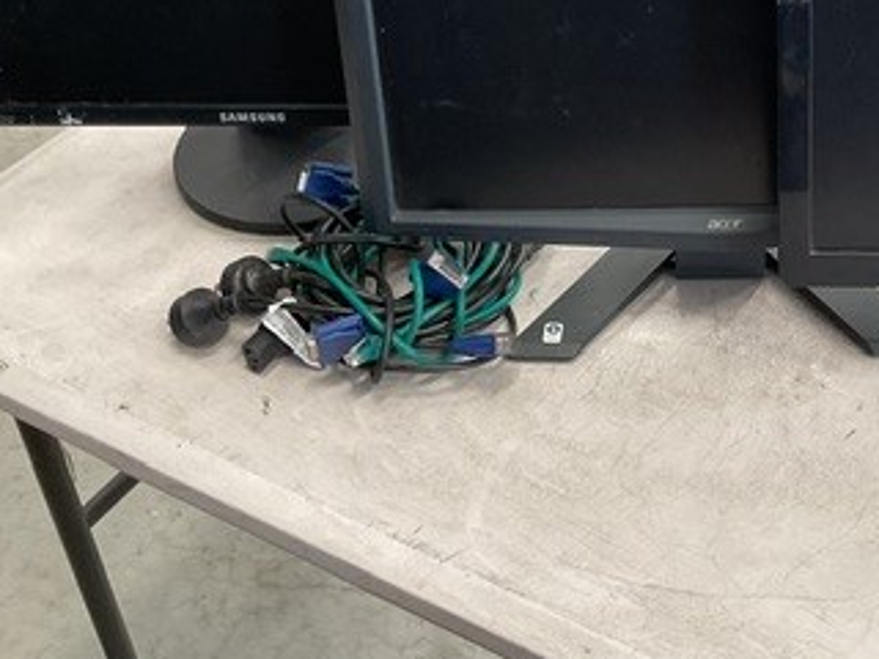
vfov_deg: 24.8
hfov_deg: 32.2
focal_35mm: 58
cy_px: 129
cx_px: 725
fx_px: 1473
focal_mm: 3
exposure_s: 1/60
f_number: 1.8
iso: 100
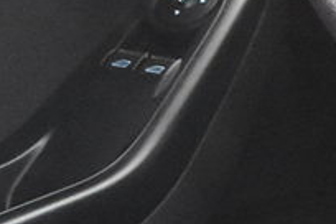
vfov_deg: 6.1
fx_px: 2109
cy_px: -6
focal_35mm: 226
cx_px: 787
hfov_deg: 8.4
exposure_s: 1/40
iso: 8000
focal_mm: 24
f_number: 3
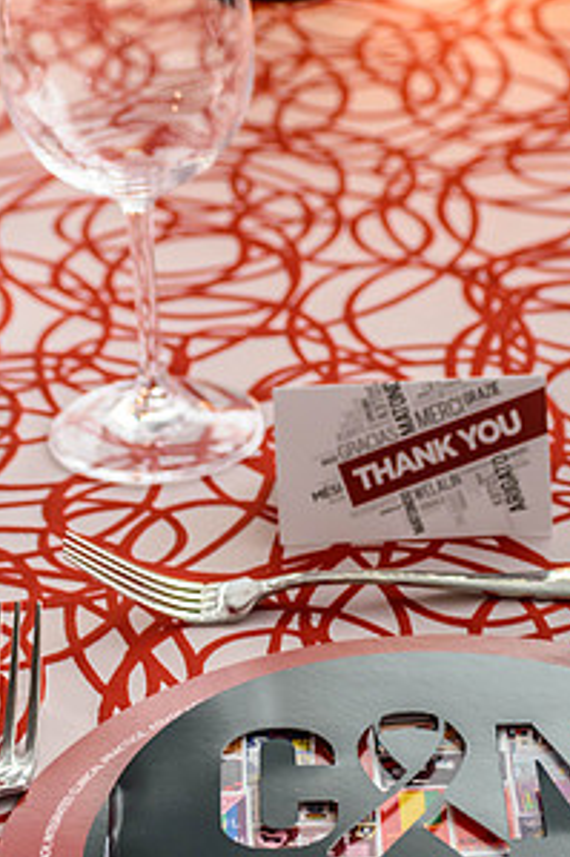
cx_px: 332
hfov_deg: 8.7
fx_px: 3757
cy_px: 585
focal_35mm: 158
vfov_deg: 13.0
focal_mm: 70
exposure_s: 1/125
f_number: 4.5
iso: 900
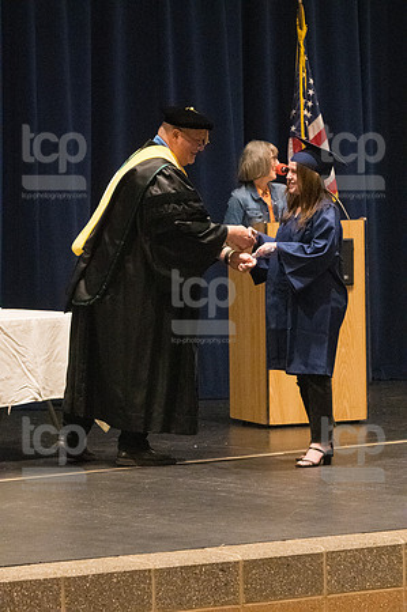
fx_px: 3433
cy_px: 306
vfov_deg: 10.2
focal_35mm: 202
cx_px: 204
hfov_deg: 6.8
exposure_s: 1/250
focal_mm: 135
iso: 8000
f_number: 4.5
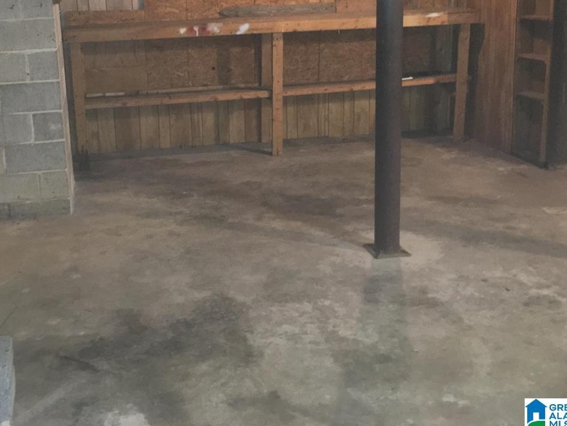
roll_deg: +1.3
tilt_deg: -13.2
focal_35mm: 42
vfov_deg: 33.8
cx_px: 191
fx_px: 688
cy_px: 120
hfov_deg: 44.2
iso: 200
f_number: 2.2
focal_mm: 4.15
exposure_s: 1/16
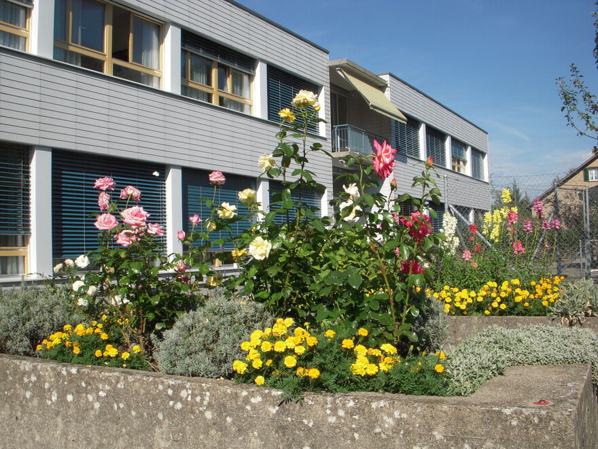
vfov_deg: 37.7
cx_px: 299
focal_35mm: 38
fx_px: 656
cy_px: 224
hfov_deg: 49.0
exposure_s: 1/320
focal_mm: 6.3
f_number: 6.6
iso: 100
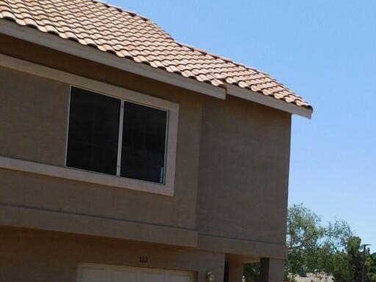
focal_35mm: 52
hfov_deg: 34.0
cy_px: 302
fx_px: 565
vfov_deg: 26.1
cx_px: 365
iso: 125
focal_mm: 4
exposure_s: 1/400
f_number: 6
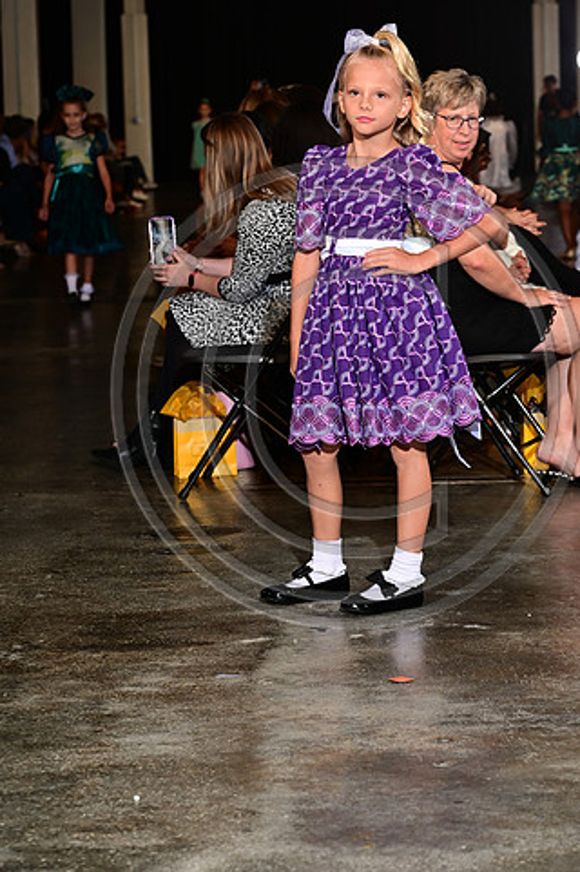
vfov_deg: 18.4
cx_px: 348
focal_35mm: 111
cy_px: 392
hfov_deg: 12.3
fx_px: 2686
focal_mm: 92
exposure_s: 1/125
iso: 1000
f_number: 6.3
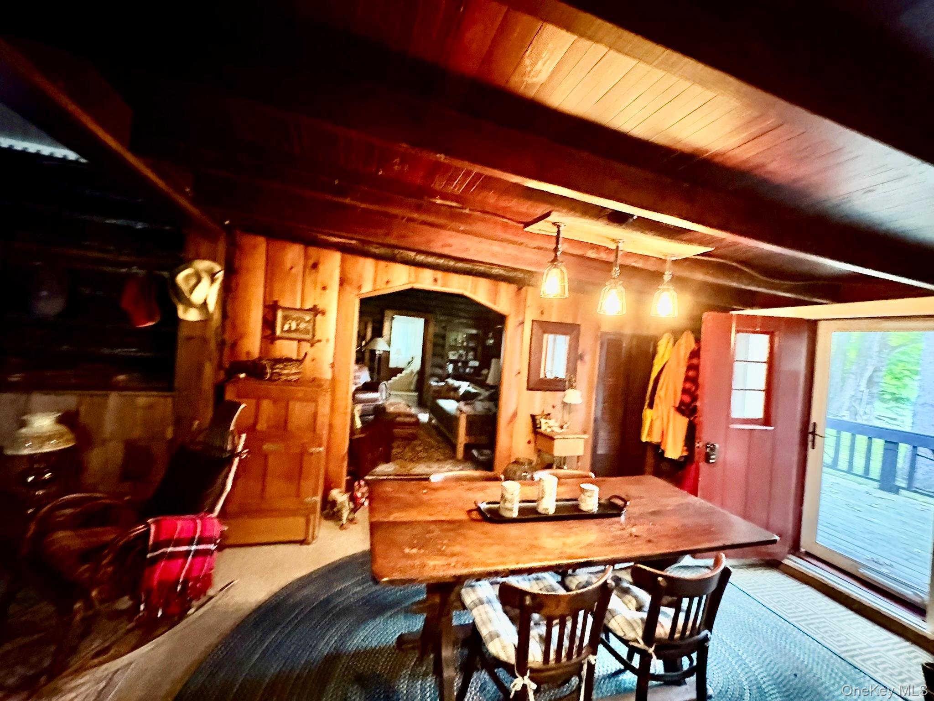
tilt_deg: -2.8
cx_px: 467
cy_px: 350
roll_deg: -2.7
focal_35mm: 14
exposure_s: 1/30
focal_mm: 2.22
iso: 1250
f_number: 2.2
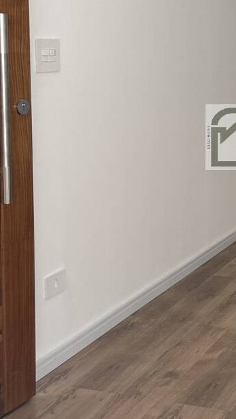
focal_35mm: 61
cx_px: 324
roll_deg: -2.8
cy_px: 137
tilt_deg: -6.9
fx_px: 679
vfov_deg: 34.0
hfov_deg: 18.1
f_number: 1.6
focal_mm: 5.96
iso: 50
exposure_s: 1/193
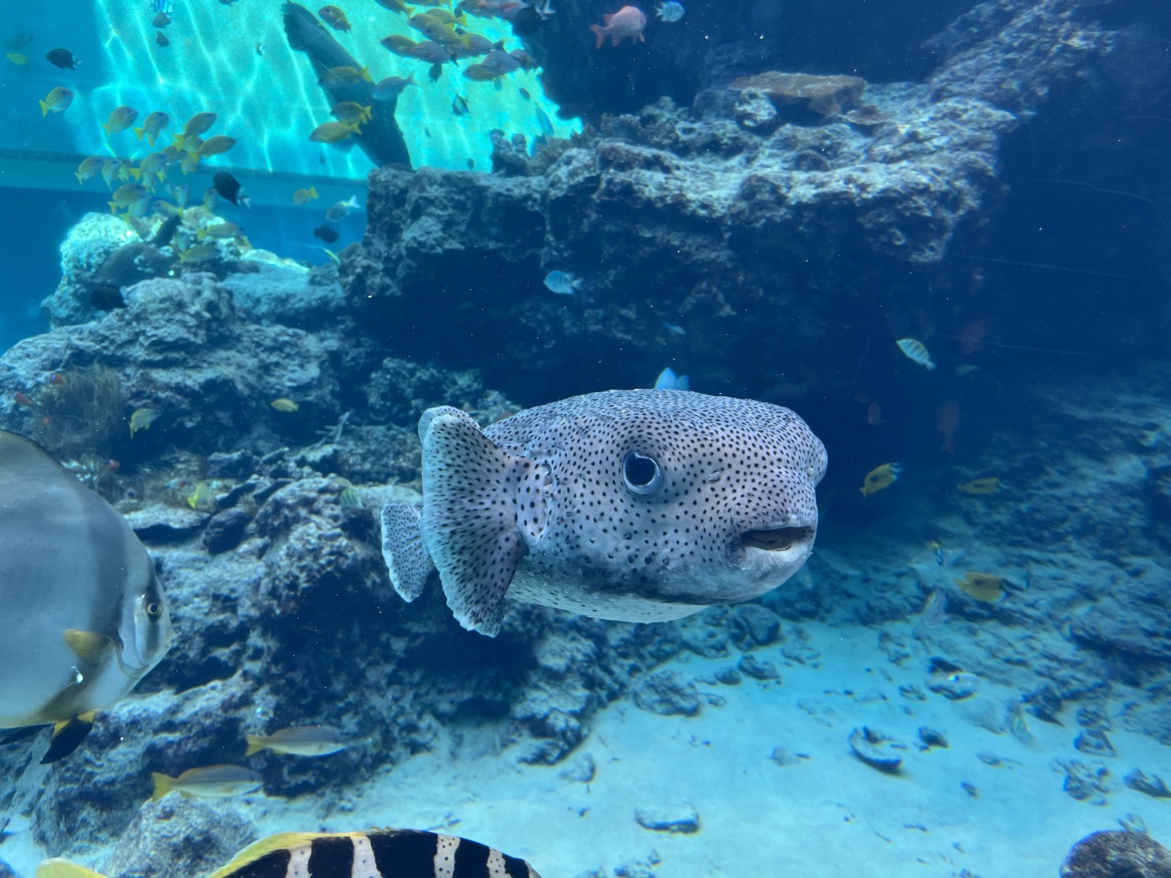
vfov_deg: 53.1
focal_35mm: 26
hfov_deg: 67.3
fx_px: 880
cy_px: 439
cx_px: 586
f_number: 1.6
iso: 64
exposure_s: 1/120
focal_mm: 5.1
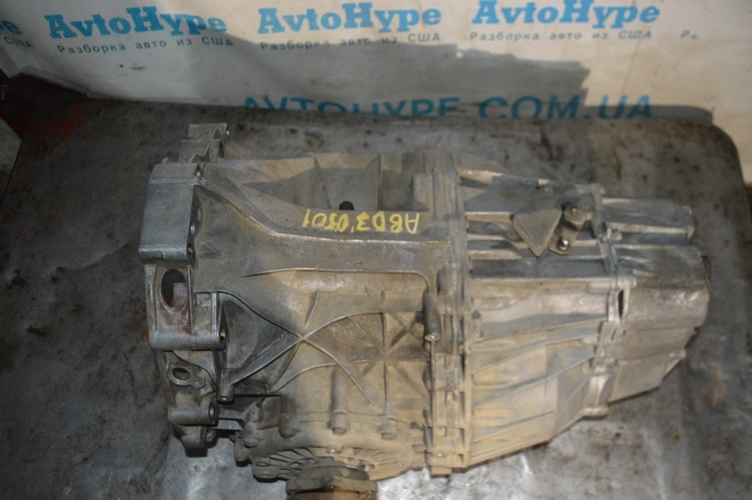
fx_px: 720
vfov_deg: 38.3
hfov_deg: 55.1
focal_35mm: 34
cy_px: 250
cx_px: 376
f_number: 3.8
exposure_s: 1/60
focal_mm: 23
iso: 1800
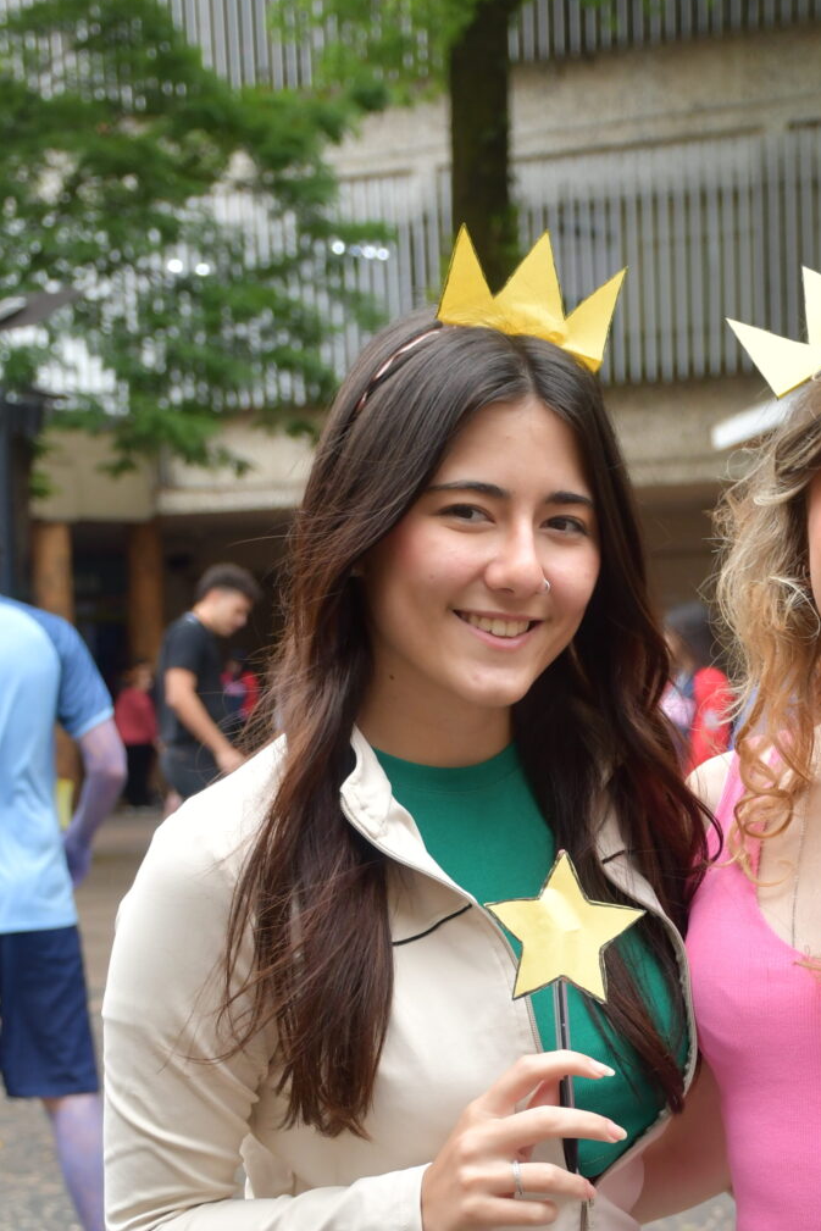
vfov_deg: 20.7
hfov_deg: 14.0
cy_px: 1026
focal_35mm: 97
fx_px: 3317
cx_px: 662
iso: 450
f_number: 4.2
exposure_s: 1/250
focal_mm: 34
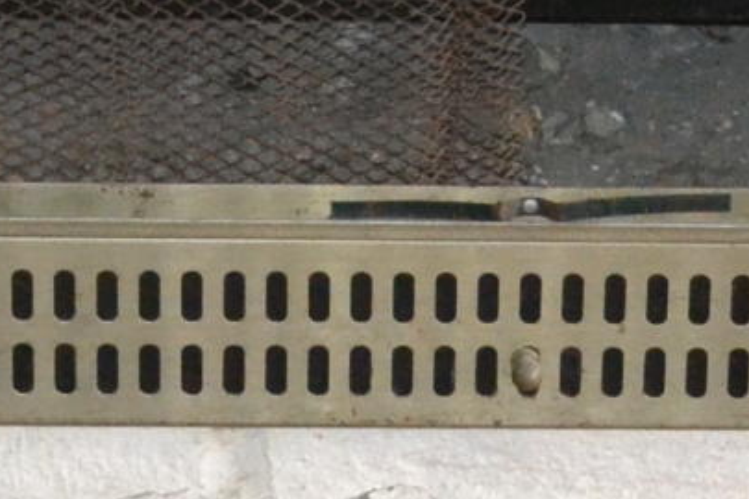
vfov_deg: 4.1
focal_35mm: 333
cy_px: -76
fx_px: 6928
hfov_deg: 6.2
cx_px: 564
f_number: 4.5
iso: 2500
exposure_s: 1/60
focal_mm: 30
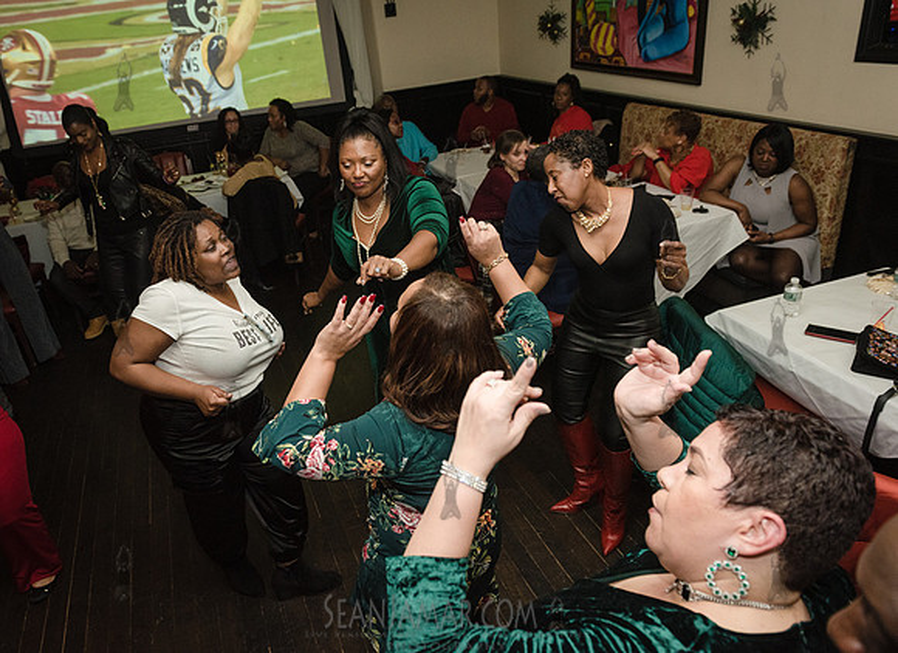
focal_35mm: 27
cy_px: 310
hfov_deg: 66.1
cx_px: 384
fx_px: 685
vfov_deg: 50.9
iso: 2000
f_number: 4.5
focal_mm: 24
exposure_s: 1/250
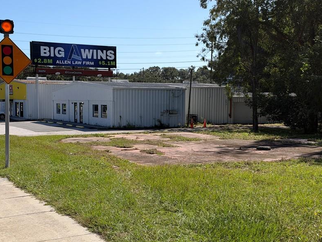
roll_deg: +0.6
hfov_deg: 38.8
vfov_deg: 29.7
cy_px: 128
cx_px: 137
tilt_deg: -3.4
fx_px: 456
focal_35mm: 49
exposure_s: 1/5587
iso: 80
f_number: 1.8
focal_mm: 6.93
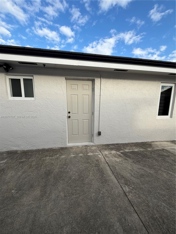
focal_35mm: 14
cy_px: 117
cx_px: 88
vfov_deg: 102.1
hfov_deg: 85.7
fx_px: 95
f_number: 2.2
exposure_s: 1/760
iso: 40
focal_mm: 2.22
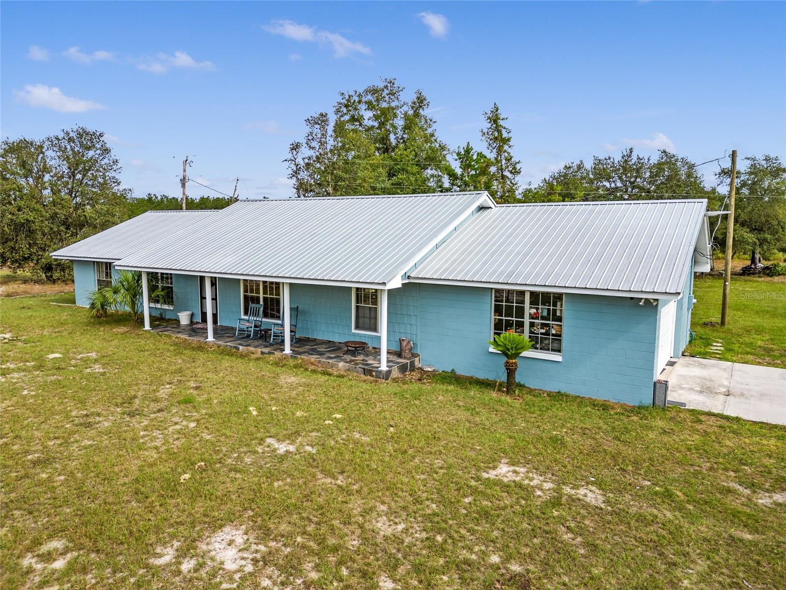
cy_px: 295
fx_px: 545
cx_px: 393
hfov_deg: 71.6
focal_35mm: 24
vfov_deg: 56.8
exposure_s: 1/2500
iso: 110
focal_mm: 6.72
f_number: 1.7
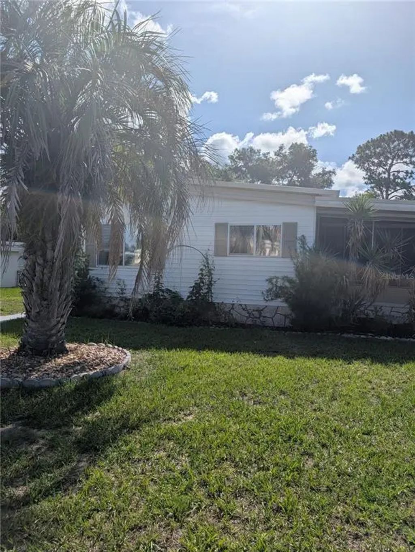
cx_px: 208
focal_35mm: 24
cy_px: 276
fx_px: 383
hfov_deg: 56.9
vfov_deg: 71.5
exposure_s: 1/2404
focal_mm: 6.9
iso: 21
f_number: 1.68
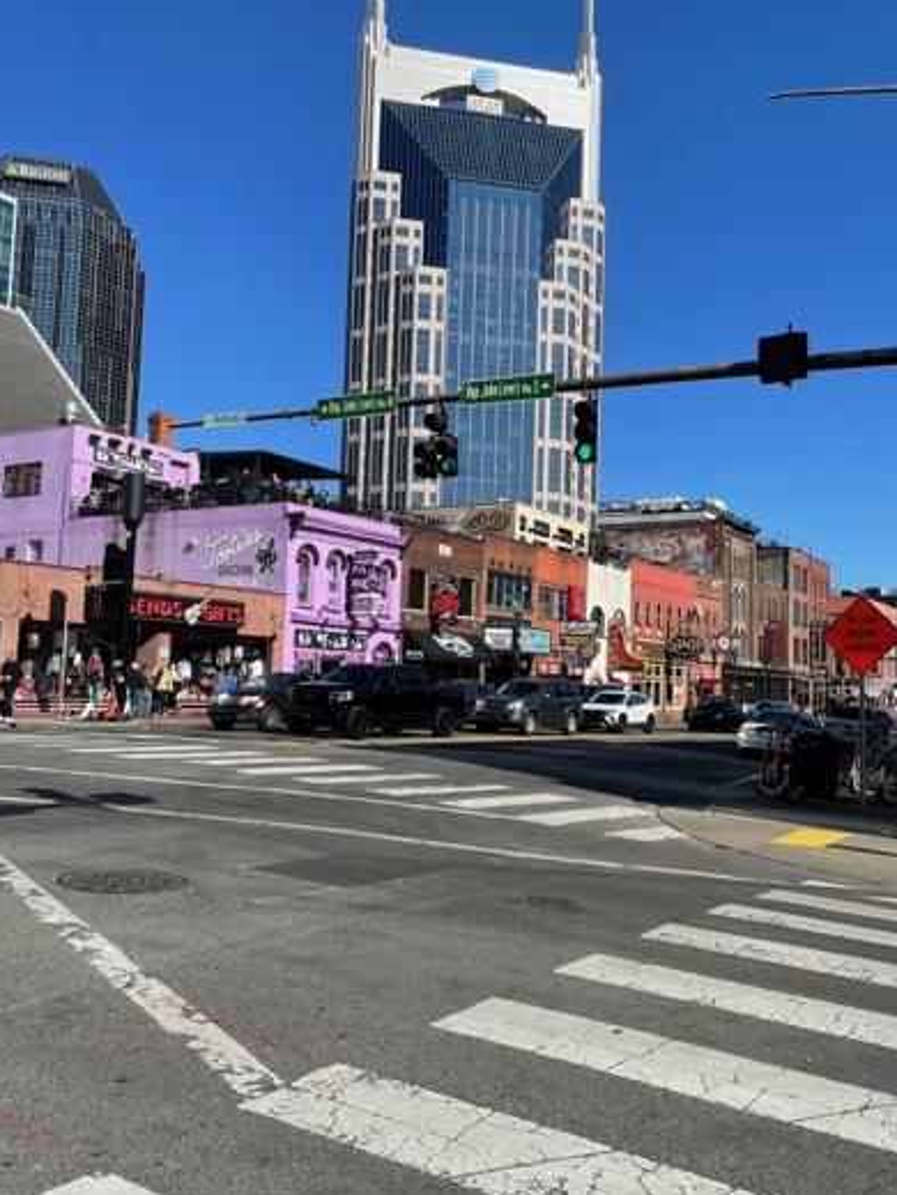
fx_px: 1106
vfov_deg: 56.8
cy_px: 584
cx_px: 494
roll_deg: -2.2
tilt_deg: +5.0
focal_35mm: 32
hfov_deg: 44.1
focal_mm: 4.2
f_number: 1.6
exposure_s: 1/4292
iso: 32
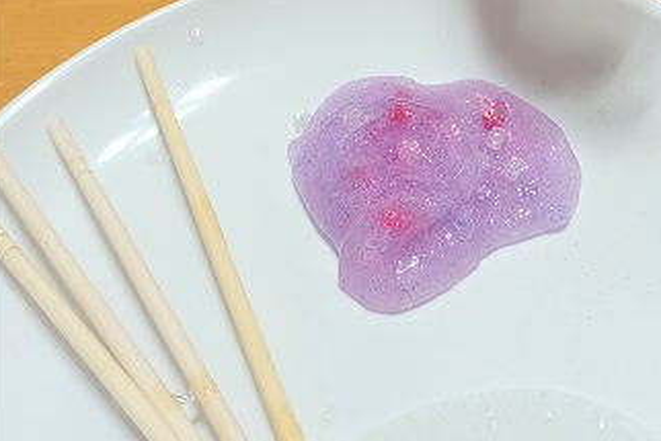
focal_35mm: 43
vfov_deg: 30.0
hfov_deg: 45.1
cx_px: 400
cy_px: 52
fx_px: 790
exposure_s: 1/24
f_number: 1.8
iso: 400
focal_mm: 4.6
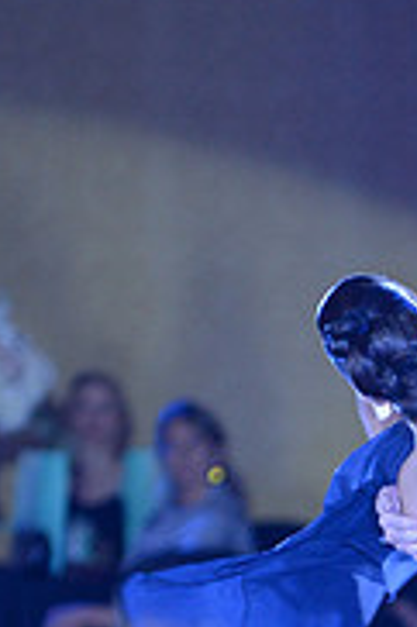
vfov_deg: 3.2
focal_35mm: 639
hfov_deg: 2.1
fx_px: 11123
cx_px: 657
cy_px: 754
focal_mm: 200
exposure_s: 1/250
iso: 4000
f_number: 4
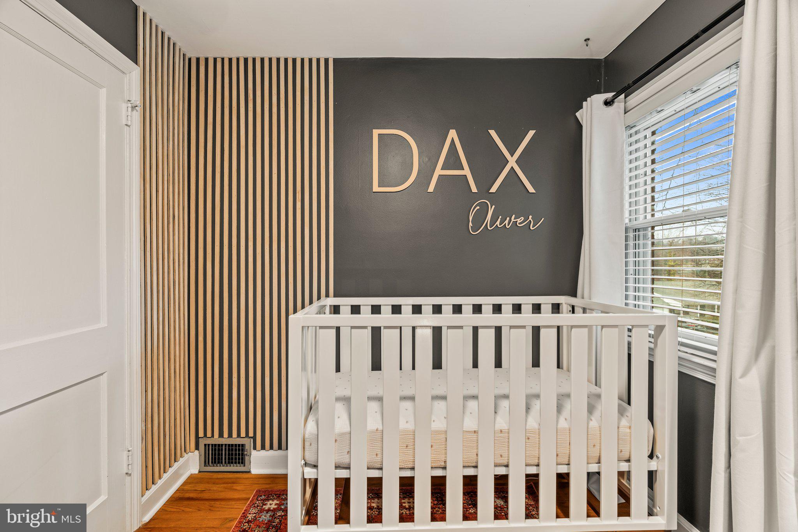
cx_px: 399
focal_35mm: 16
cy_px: 266
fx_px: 355
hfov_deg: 96.7
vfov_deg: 73.7
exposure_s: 5
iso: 250
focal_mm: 16
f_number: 9
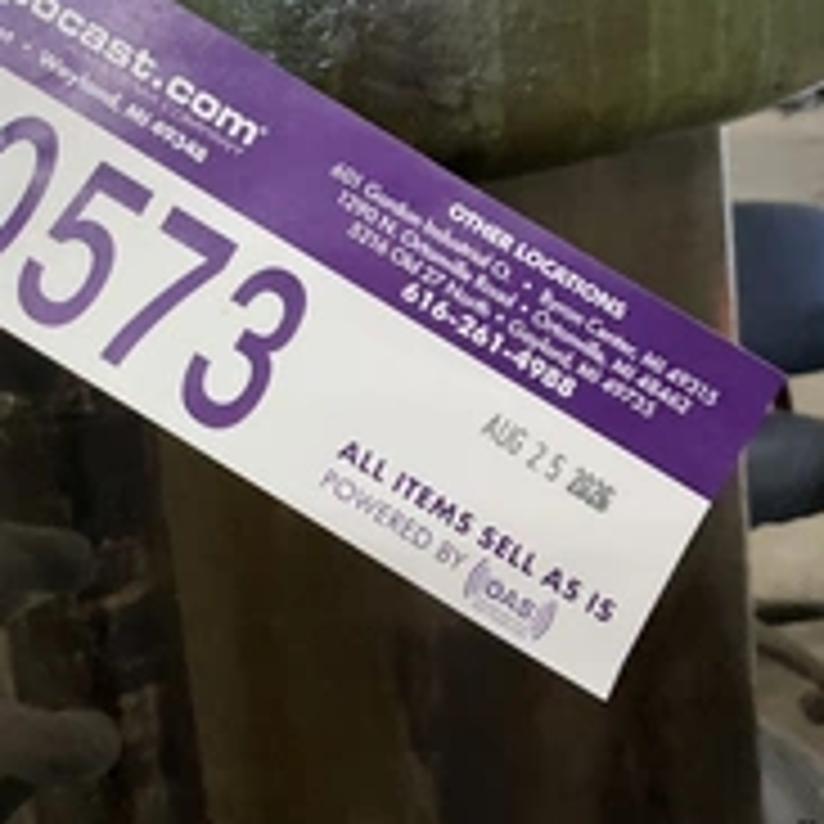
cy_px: 293
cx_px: 108
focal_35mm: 56
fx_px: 1508
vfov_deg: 30.4
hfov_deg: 29.5
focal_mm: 3
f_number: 1.8
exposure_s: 1/60
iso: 250
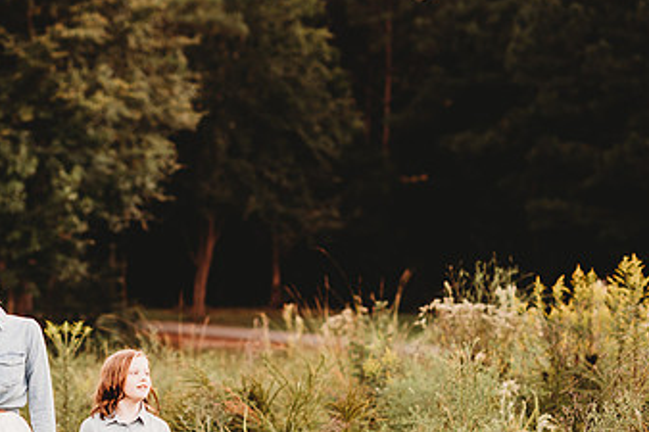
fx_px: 2631
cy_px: 347
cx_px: 182
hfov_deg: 14.0
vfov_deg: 9.4
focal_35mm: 146
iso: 200
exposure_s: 1/125
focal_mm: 85
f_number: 2.2
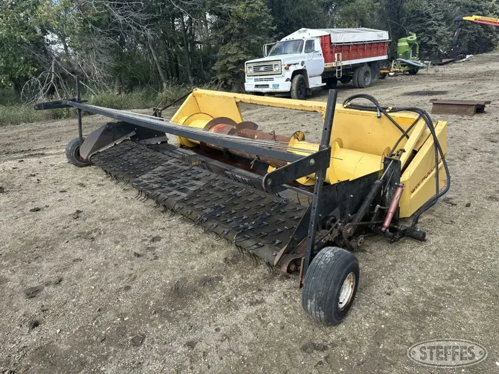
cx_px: 250
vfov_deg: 56.8
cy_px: 187
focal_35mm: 24
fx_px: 346
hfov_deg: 71.6
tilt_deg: -21.2
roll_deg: +2.0
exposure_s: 1/1374
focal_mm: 6.86
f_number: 1.78
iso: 80
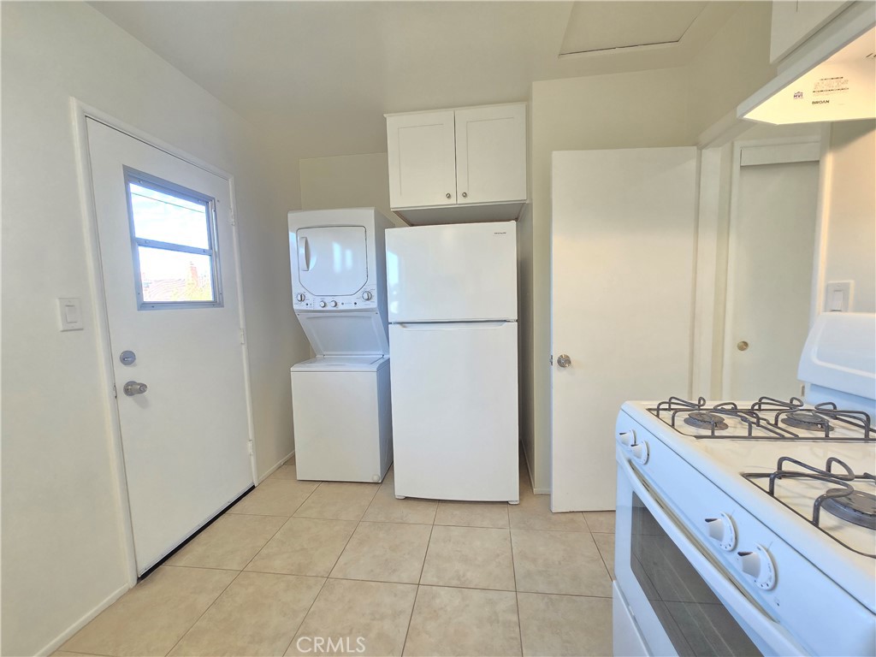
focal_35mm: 13
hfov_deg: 106.2
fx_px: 329
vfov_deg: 89.9
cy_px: 328
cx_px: 438
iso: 160
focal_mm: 2.2
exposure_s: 1/60
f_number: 2.2
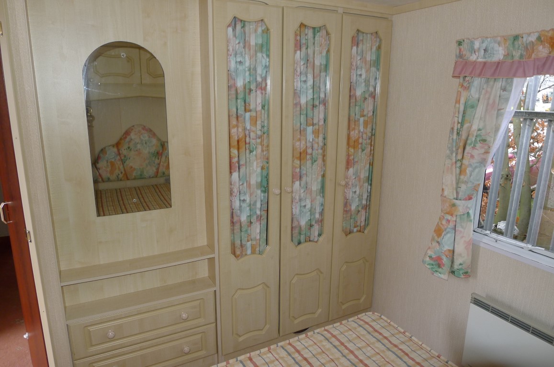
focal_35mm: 24
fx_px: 369
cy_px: 184
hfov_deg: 73.8
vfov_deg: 53.0
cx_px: 277
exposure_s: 1/60
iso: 125
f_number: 2
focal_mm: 5.1
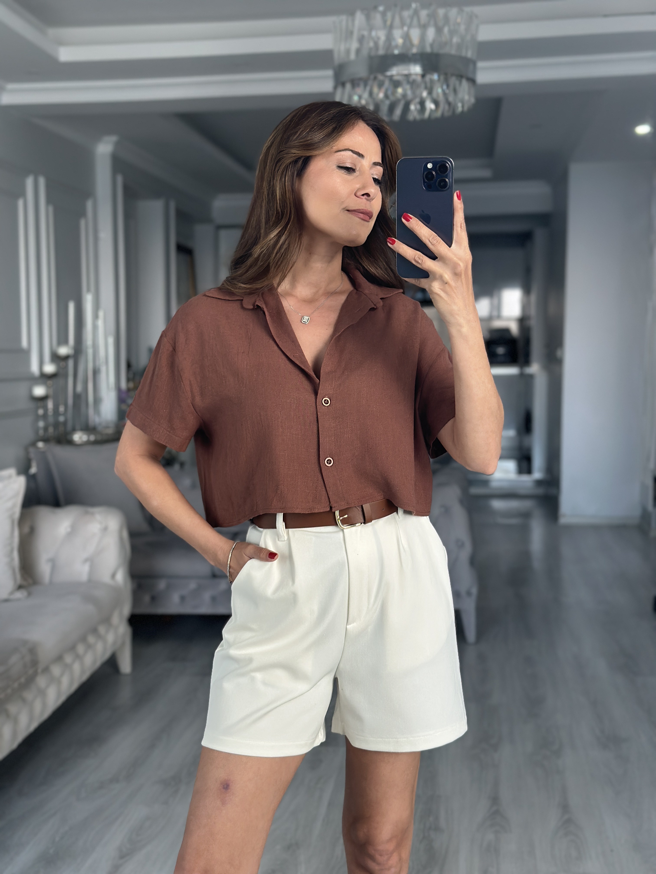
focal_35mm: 48
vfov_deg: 39.7
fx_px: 1213
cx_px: 328
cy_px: 437
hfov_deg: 30.3
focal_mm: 6.86
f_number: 1.78
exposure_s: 1/60
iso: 160
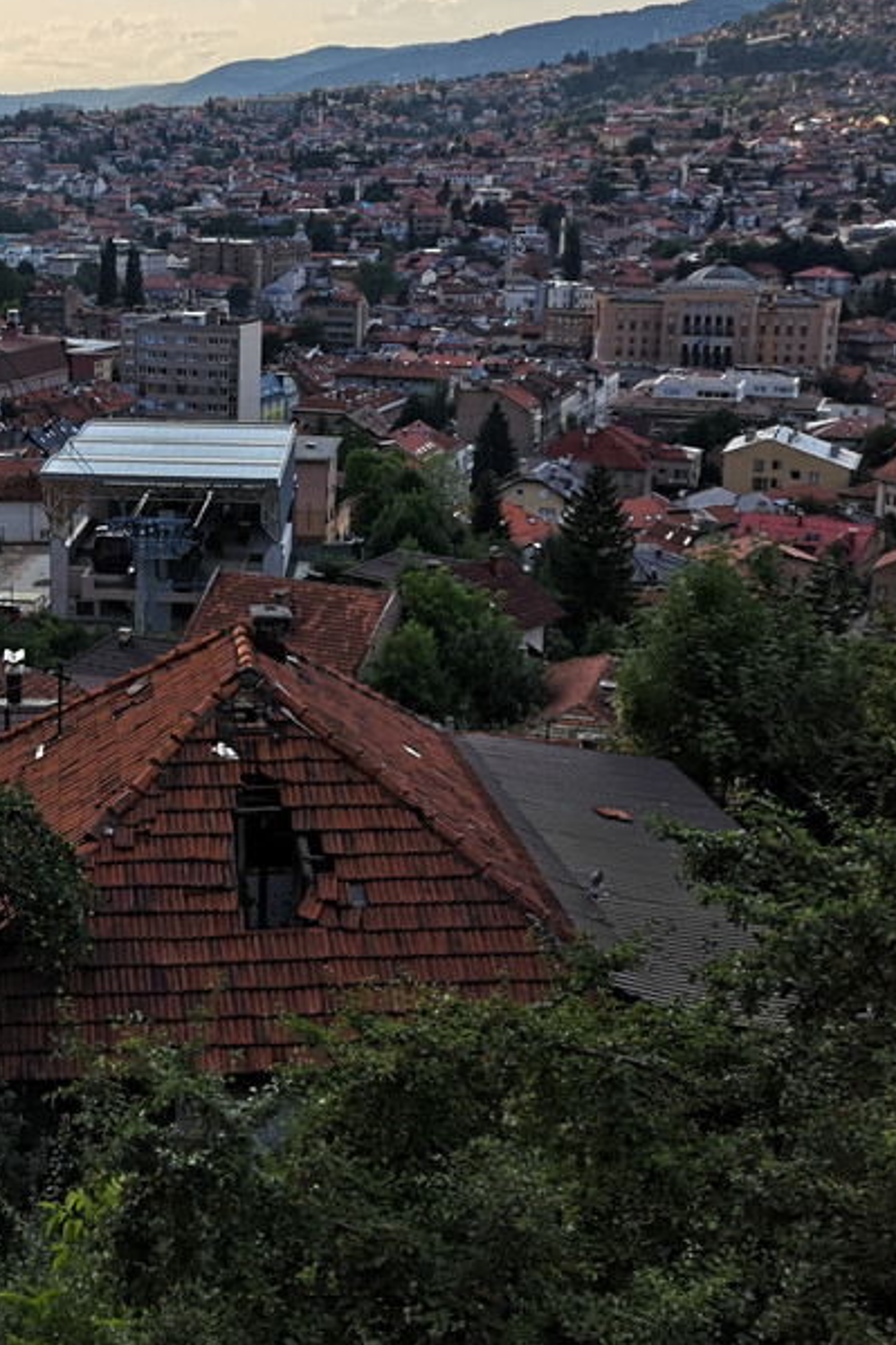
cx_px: 35
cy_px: 505
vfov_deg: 39.4
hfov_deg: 25.8
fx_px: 1868
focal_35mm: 50
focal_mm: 3.95
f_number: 1.8
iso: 50
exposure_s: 1/2208
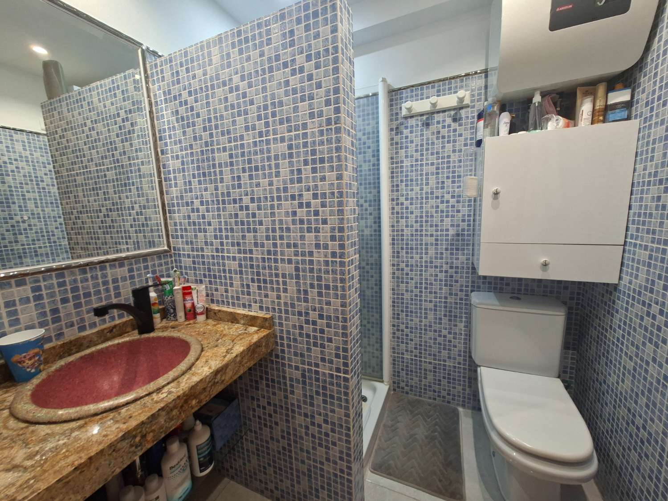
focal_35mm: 13
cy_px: 250
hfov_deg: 106.2
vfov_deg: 89.9
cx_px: 334
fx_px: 251
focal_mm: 1.74
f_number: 2.2
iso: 160
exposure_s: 1/40
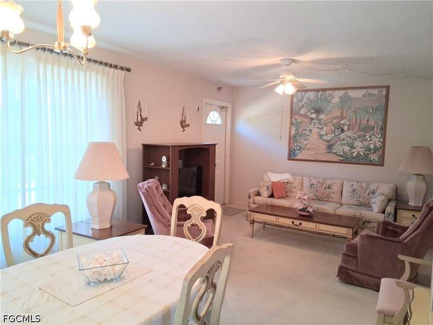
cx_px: 216
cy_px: 162
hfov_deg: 67.3
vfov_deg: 53.1
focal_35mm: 26
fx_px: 325
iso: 250
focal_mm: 3.98
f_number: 1.8
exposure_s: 1/100
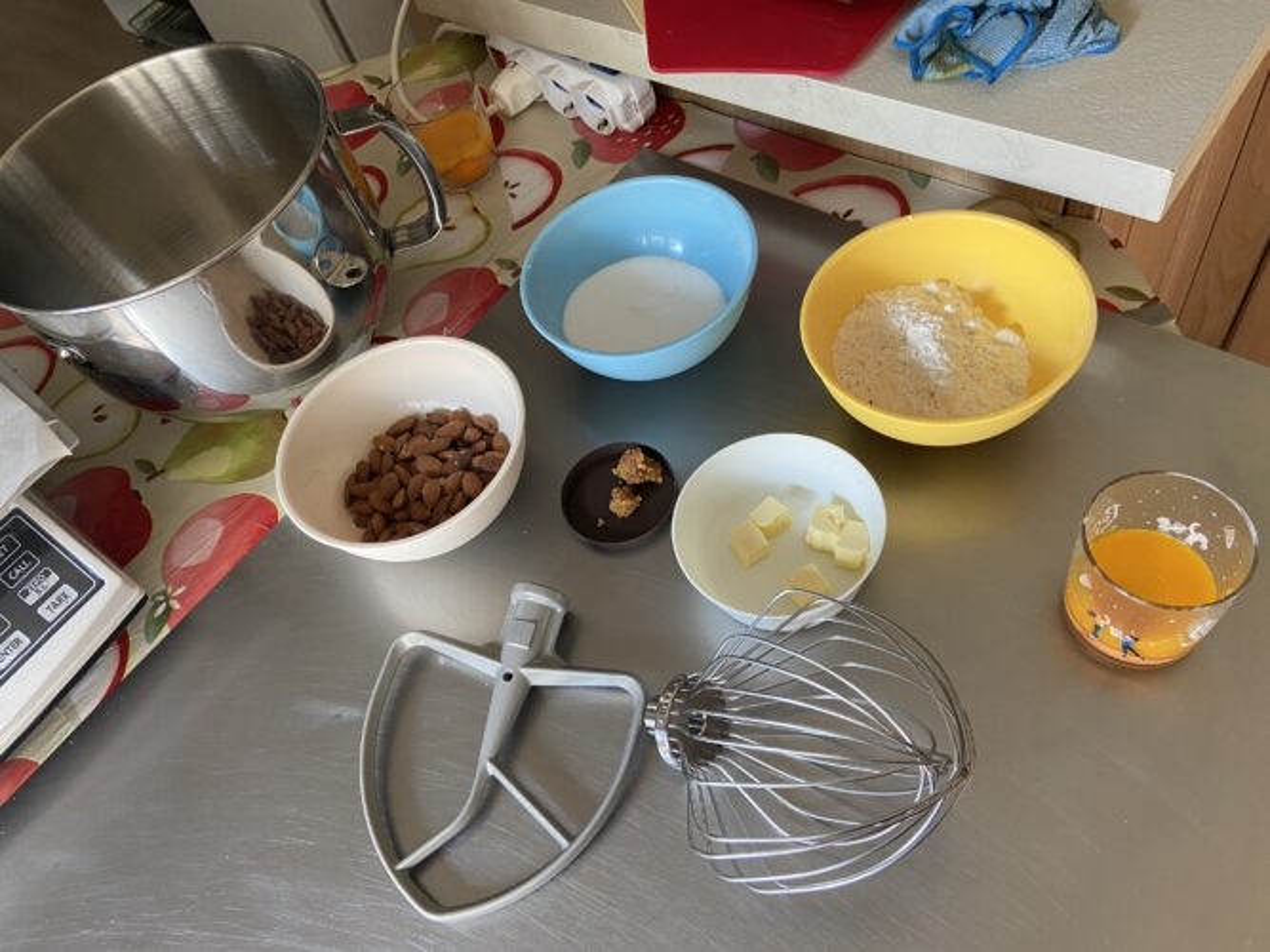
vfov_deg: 53.0
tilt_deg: -55.6
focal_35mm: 26
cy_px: 476
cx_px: 635
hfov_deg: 67.3
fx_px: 954
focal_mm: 4.25
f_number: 1.8
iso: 125
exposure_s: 1/83
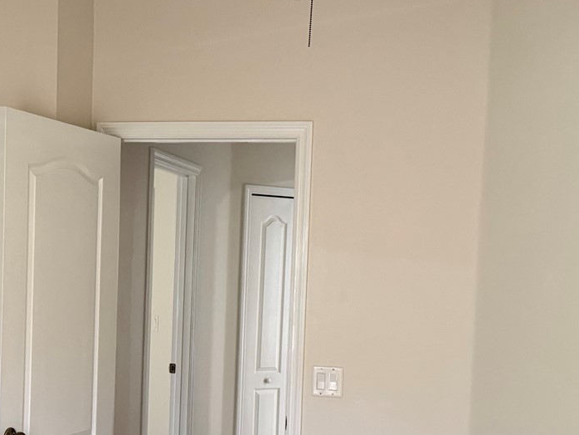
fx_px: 920
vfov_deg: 26.3
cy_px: 314
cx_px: 194
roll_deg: -2.2
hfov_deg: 34.6
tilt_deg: -3.1
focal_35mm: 55
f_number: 1.78
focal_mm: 6.76
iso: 400
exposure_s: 1/60
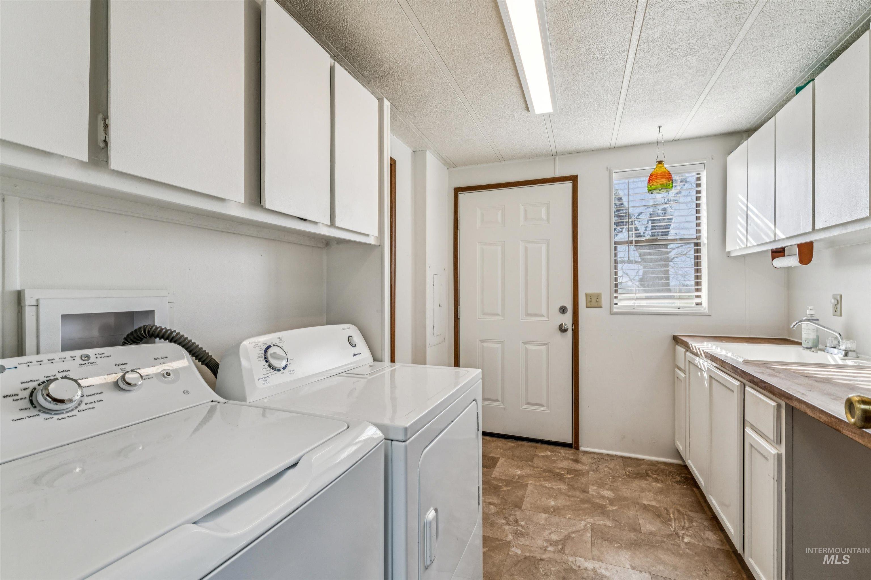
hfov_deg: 97.1
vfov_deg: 74.1
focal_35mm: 16
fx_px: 385
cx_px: 436
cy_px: 290
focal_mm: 15.9
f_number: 13
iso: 400
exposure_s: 1/30
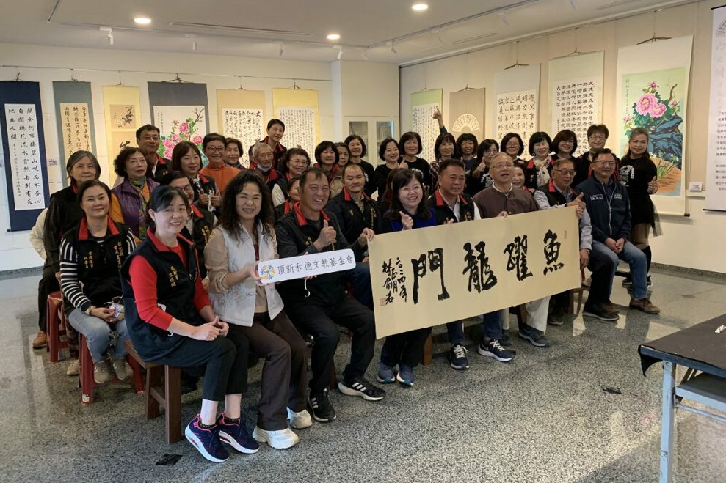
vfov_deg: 46.3
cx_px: 357
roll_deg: +2.3
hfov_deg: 65.5
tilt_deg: -7.3
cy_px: 221
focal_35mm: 28
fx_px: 565
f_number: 1.8
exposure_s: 1/60
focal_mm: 4.25
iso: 200
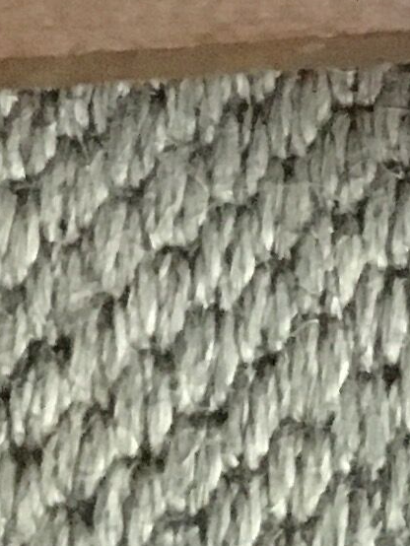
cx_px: 1203
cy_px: -1238
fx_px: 3330
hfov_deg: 6.5
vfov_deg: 7.8
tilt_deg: -60.7
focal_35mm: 211
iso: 640
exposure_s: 1/17
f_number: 2.2
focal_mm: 4.15
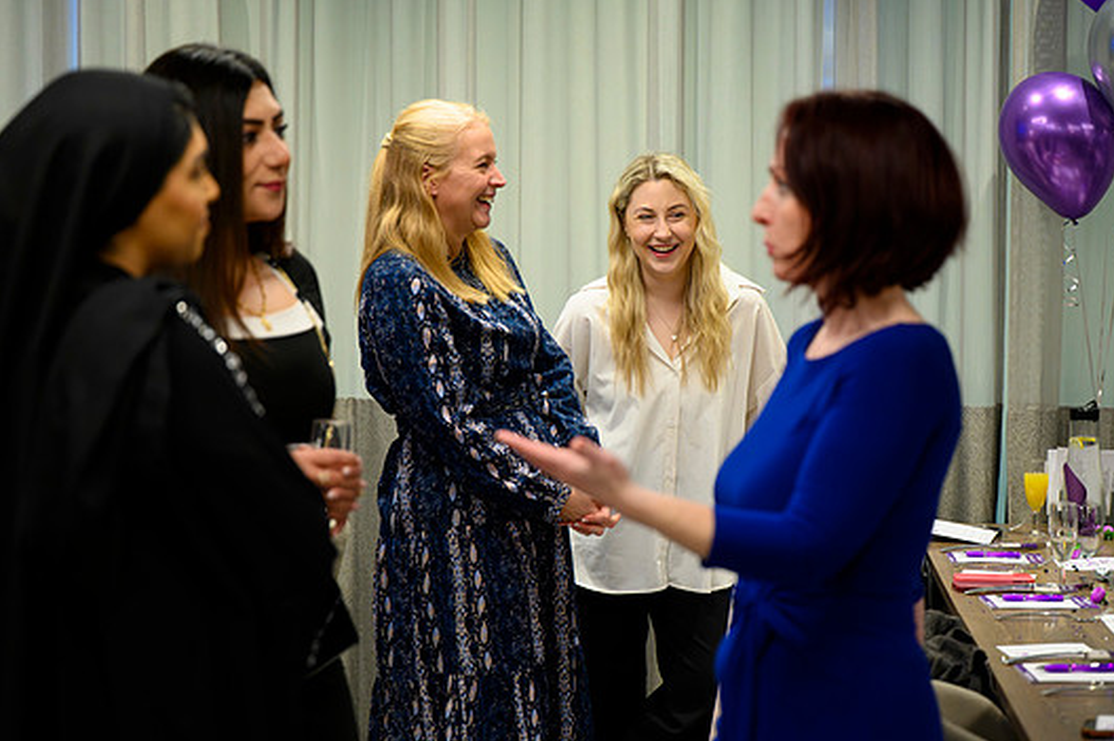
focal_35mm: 79
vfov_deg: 17.2
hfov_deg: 25.7
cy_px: 372
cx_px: 593
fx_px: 2442
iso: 1250
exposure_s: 1/200
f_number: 2.8
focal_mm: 70
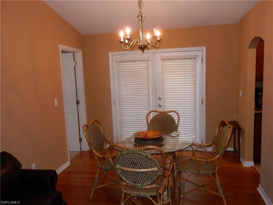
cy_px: 102
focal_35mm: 30
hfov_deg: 60.0
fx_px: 237
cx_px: 136
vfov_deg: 46.8
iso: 200
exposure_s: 1/30
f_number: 4
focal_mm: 5.4
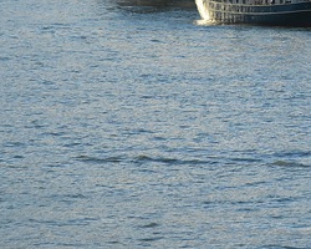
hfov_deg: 3.6
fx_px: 4961
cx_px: 471
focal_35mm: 539
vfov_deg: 2.9
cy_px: -154
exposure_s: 1/1250
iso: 100
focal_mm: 140
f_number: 2.8
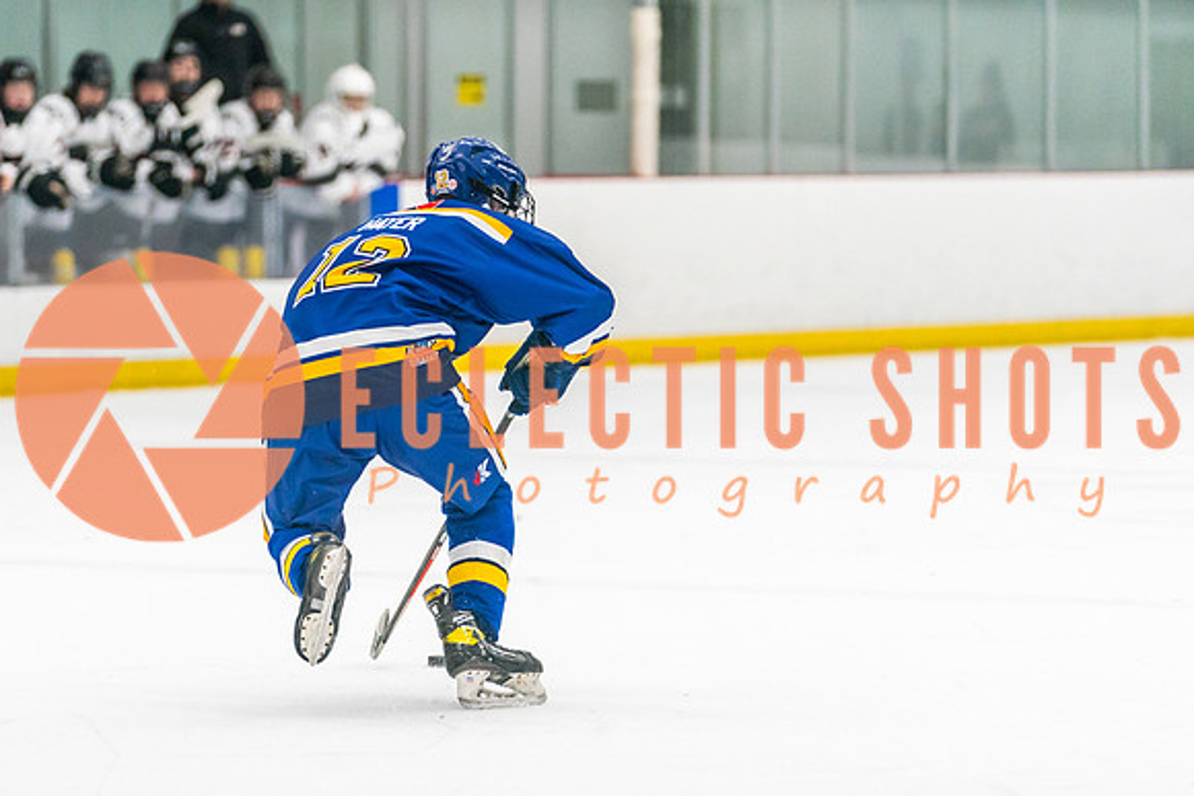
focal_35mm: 247
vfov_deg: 5.6
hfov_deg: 8.3
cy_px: 337
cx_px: 444
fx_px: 8184
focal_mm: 162
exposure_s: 1/1250
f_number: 2.8
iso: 3200
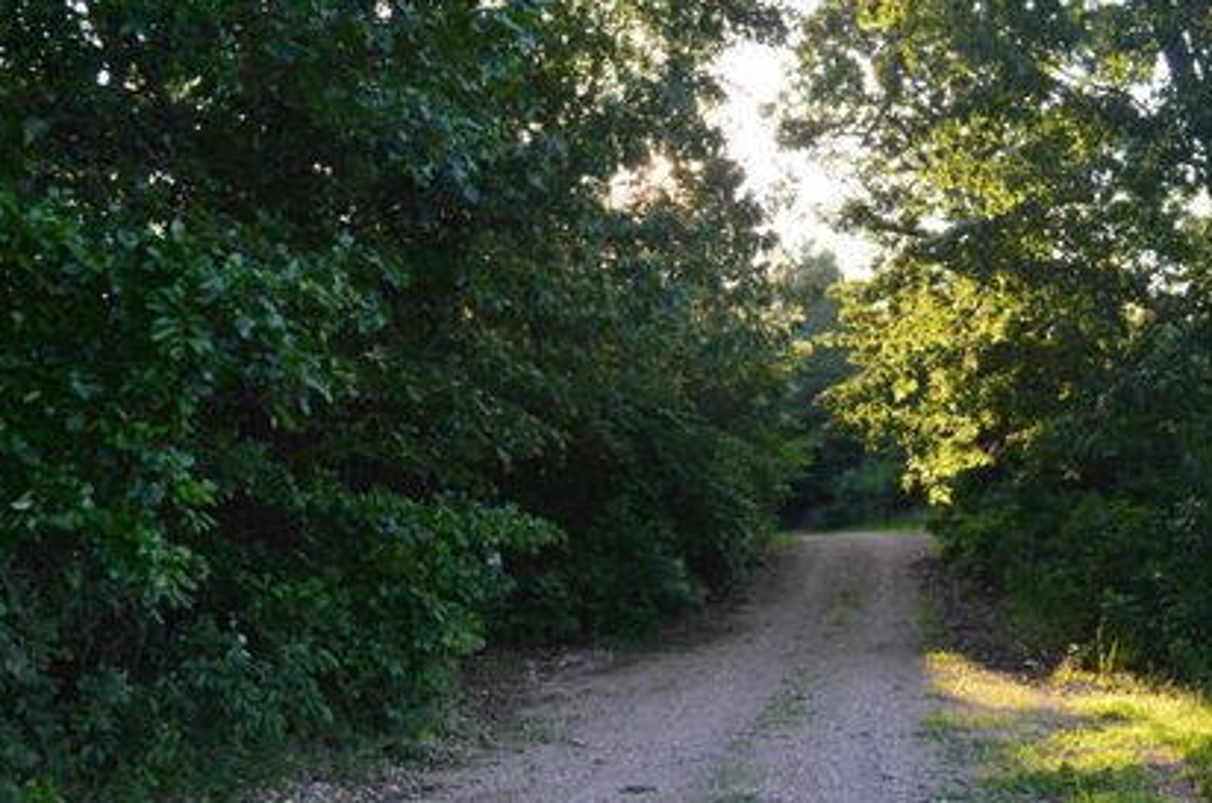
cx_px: 668
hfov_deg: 38.9
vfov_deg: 26.3
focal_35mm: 51
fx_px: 1714
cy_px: 477
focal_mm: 28
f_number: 9
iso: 400
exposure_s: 1/100
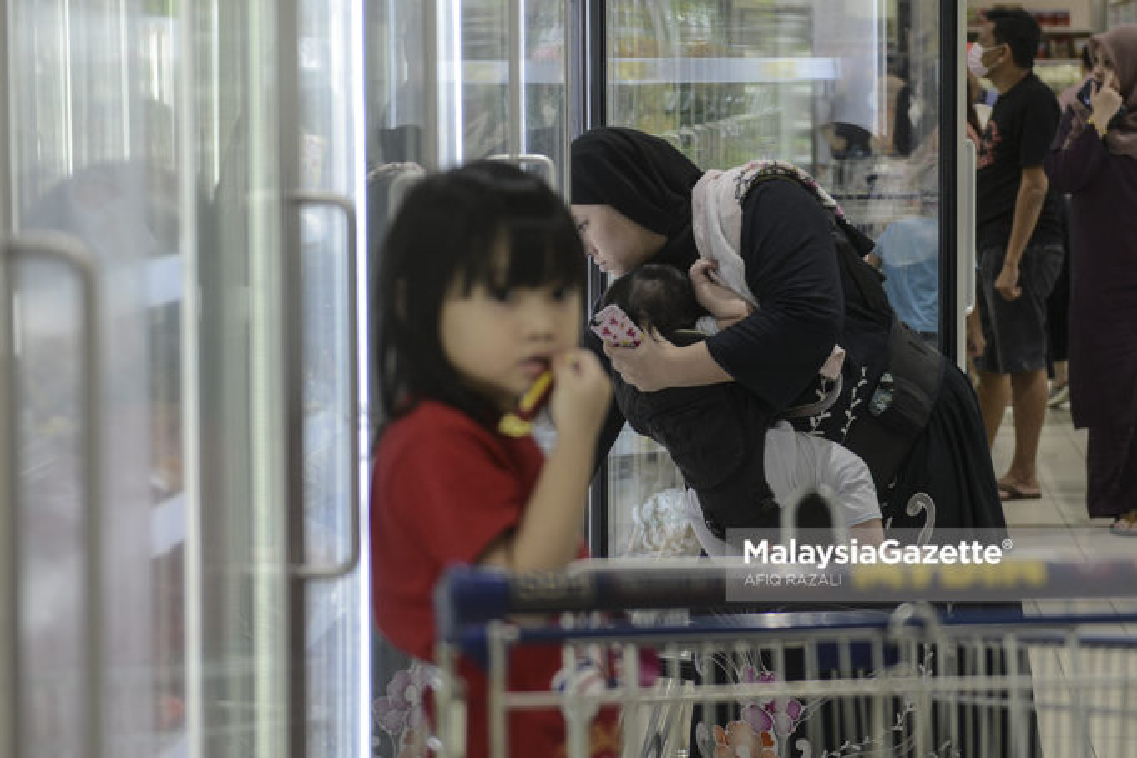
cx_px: 568
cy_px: 379
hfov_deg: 41.1
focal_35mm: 48
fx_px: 1516
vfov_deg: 28.1
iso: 560
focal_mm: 48
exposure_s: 1/160
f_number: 2.8
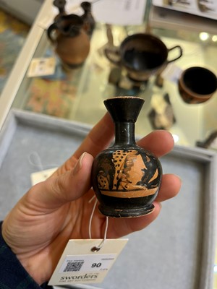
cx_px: 108
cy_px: 144
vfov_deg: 67.3
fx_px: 217
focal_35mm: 26
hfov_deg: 53.1
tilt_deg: -66.2
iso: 80
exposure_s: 1/50
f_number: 1.6
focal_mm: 5.1
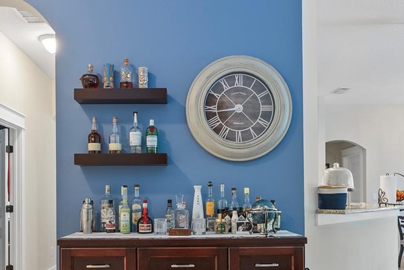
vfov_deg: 38.3
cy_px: 190
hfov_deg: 55.6
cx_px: 179
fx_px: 382
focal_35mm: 34
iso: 400
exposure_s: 1/4
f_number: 8
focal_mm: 16
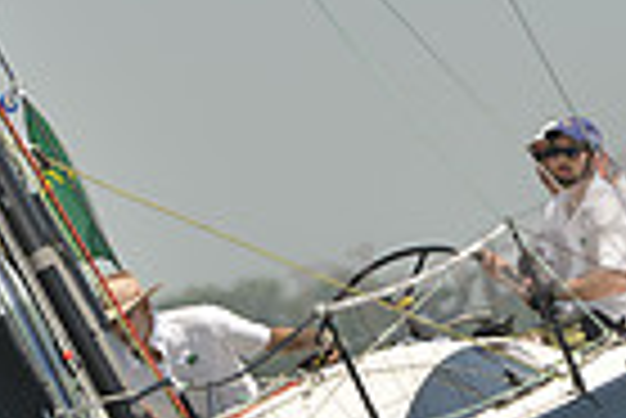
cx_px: 59
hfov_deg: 1.5
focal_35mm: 1414
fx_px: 24613
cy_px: 537
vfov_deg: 1.0
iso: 280
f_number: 7.1
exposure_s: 1/1250
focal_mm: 340
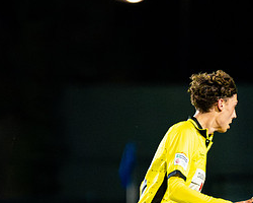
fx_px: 8559
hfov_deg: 1.7
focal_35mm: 1143
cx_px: 136
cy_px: 200
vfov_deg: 1.4
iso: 8000
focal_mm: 300
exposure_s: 1/1250
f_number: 2.8
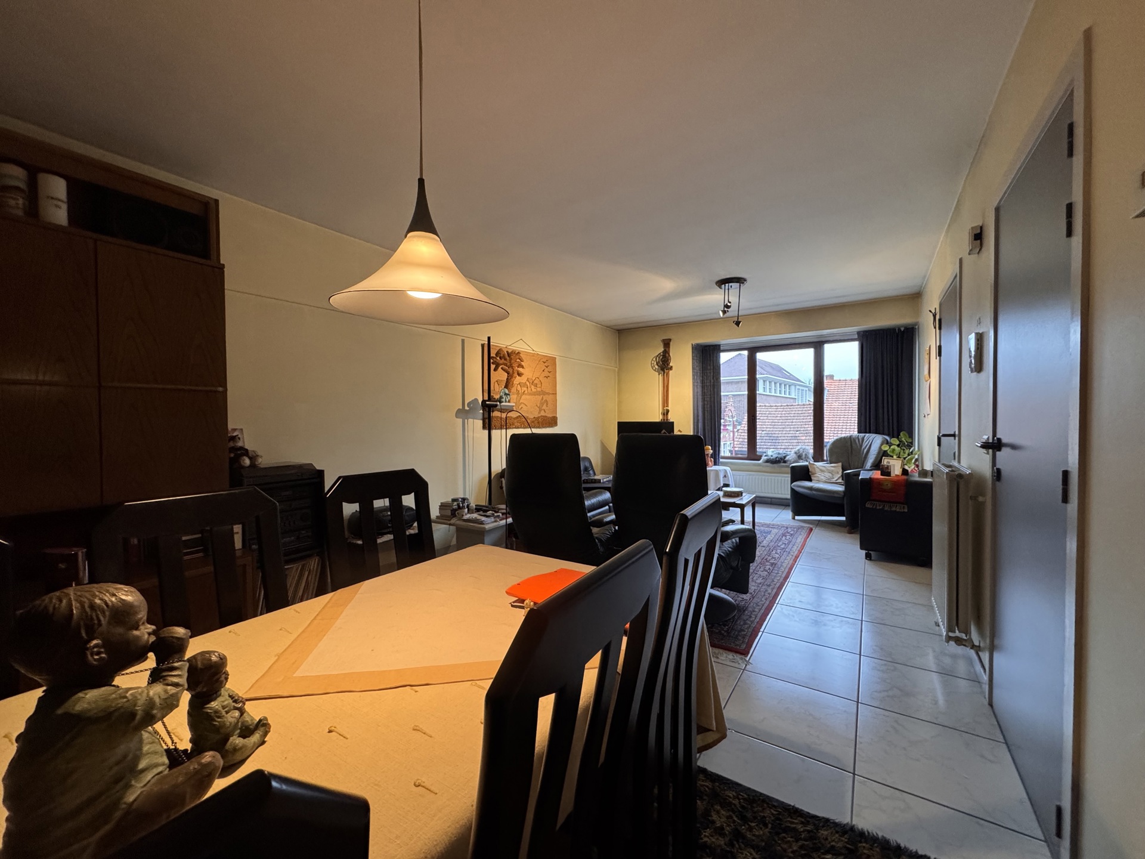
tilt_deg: -1.6
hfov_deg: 102.1
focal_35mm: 14
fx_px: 463
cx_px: 572
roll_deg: +0.8
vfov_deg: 85.7
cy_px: 430
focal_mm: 2.22
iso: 320
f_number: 2.2
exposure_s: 1/100
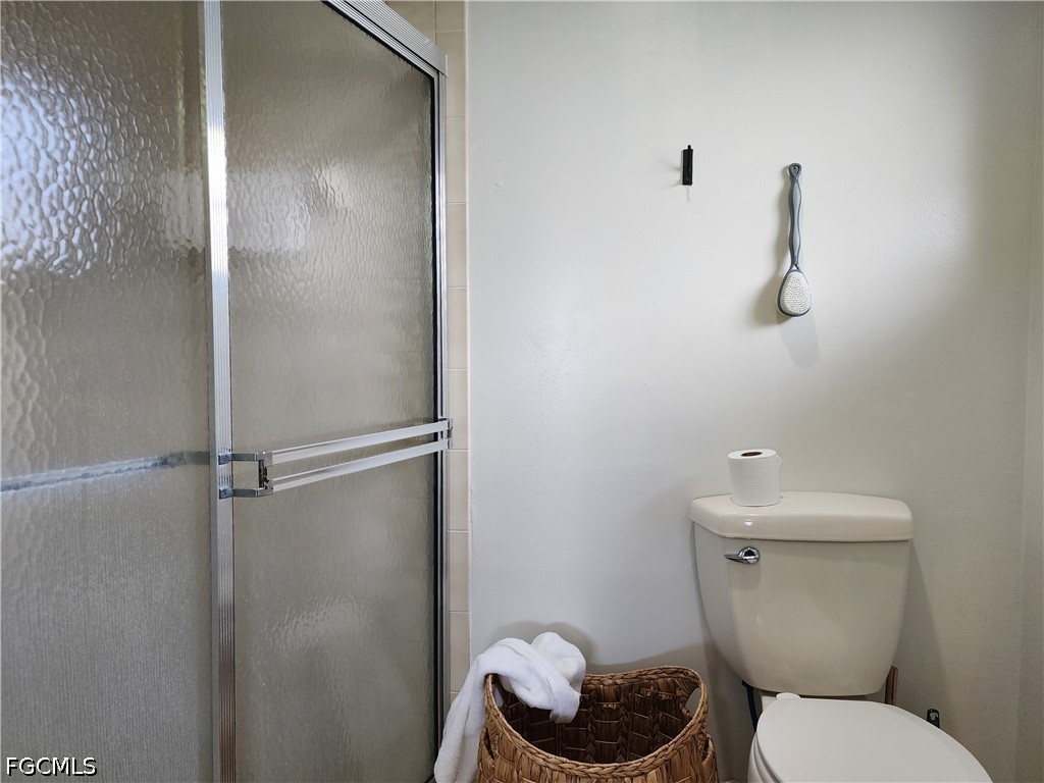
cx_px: 522
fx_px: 694
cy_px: 392
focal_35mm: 23
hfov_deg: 73.9
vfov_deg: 58.9
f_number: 1.8
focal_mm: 6.4
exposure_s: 1/120
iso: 160
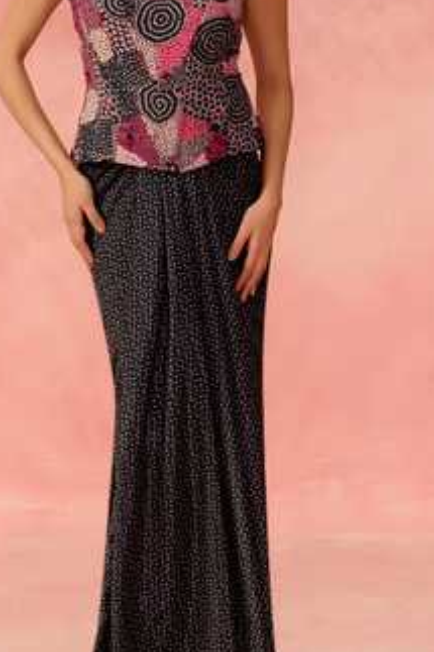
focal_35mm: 70
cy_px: 239
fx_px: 1267
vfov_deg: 28.7
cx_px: 168
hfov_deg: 19.4
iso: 250
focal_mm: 43
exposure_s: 1/160
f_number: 4
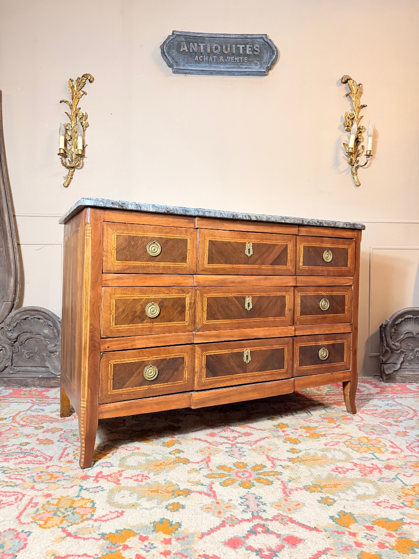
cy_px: 280
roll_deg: +0.0
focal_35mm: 24
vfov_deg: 71.6
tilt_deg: -1.1
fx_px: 387
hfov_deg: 56.8
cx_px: 210
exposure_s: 1/50
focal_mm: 6.76
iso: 640
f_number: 1.78
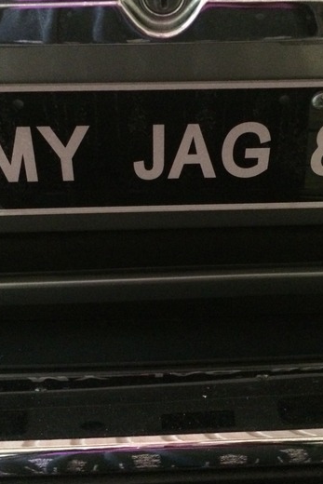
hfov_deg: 28.1
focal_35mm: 48
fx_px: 646
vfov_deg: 41.1
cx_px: 171
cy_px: 218
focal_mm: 4.12
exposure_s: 1/15
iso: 800
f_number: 2.2
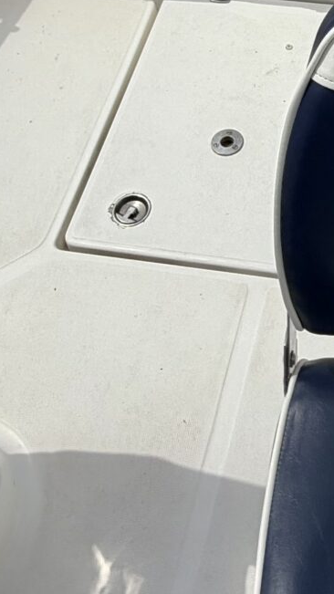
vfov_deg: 33.2
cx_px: 346
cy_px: 68
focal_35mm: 60
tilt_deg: -50.9
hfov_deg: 19.4
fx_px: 945
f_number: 2.2
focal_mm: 2.22
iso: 20
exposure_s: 1/1795
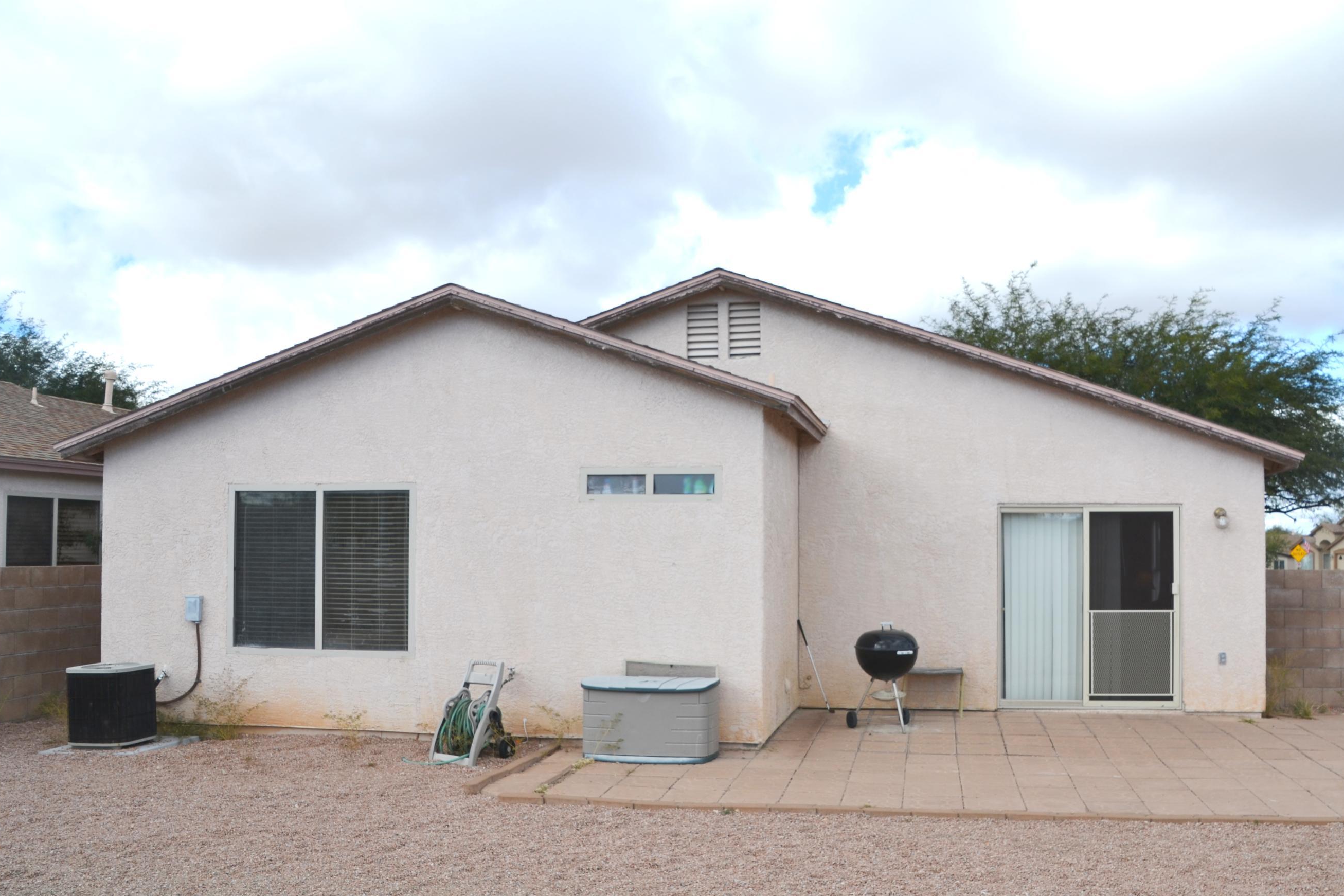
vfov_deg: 42.3
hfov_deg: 60.1
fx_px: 1157
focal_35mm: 31
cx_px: 764
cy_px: 489
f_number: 8
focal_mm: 18
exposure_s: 1/250
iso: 100
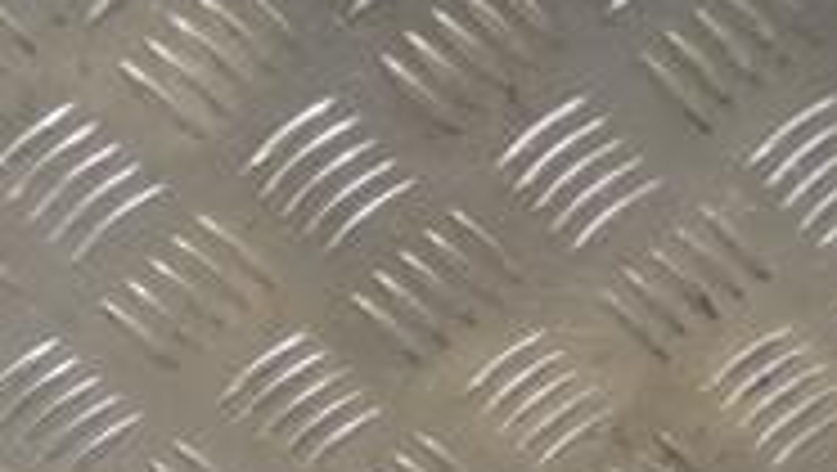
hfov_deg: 13.6
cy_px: 643
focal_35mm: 152
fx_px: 3376
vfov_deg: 7.9
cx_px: -270
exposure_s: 1/100
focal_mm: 30
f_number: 4.8
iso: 400
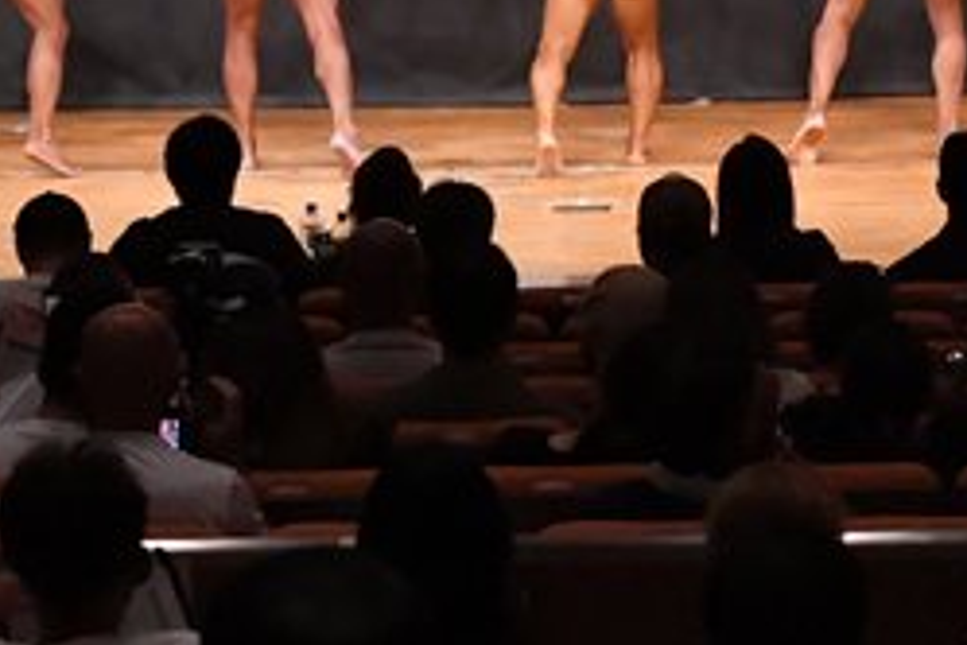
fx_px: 6849
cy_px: -148
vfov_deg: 5.4
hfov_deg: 8.1
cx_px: 717
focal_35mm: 255
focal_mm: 55
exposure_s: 1/400
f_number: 5.6
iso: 8000
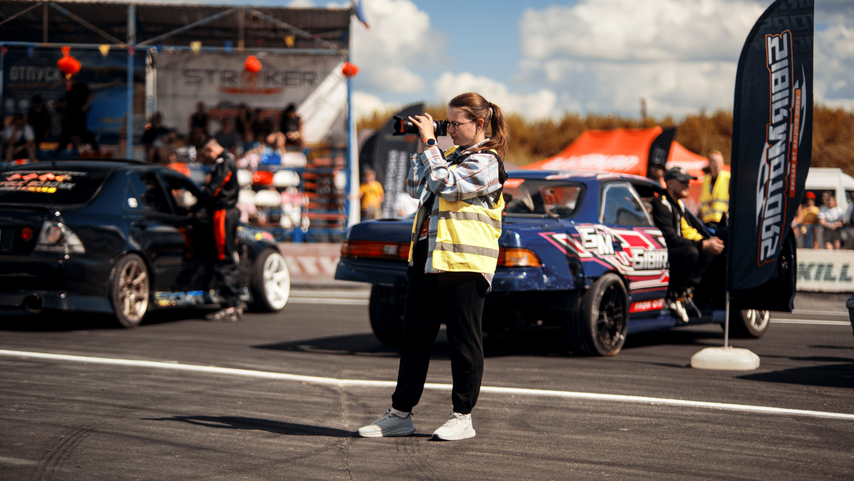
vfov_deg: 13.6
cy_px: 240
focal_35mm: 89
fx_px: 2016
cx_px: 427
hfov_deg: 23.9
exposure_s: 1/320
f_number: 1.8
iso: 100
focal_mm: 85
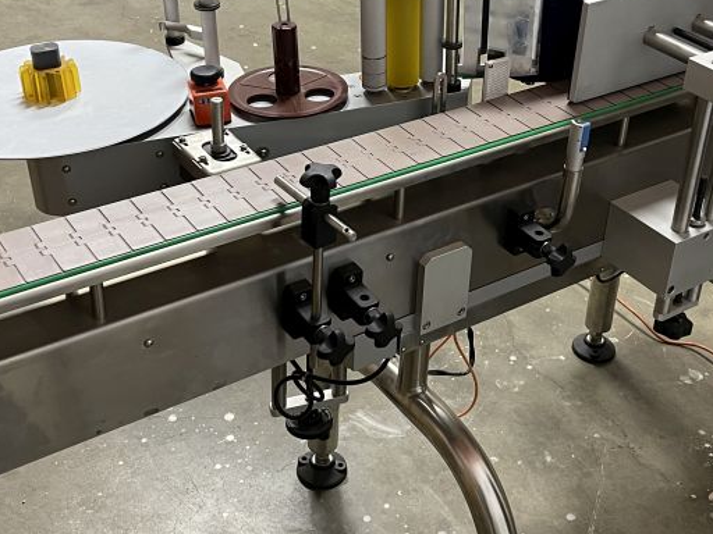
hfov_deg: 36.8
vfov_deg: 27.9
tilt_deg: -32.6
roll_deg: -3.7
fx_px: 1071
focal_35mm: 52
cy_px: 179
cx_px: 395
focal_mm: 5.1
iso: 250
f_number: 1.6
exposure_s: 1/60
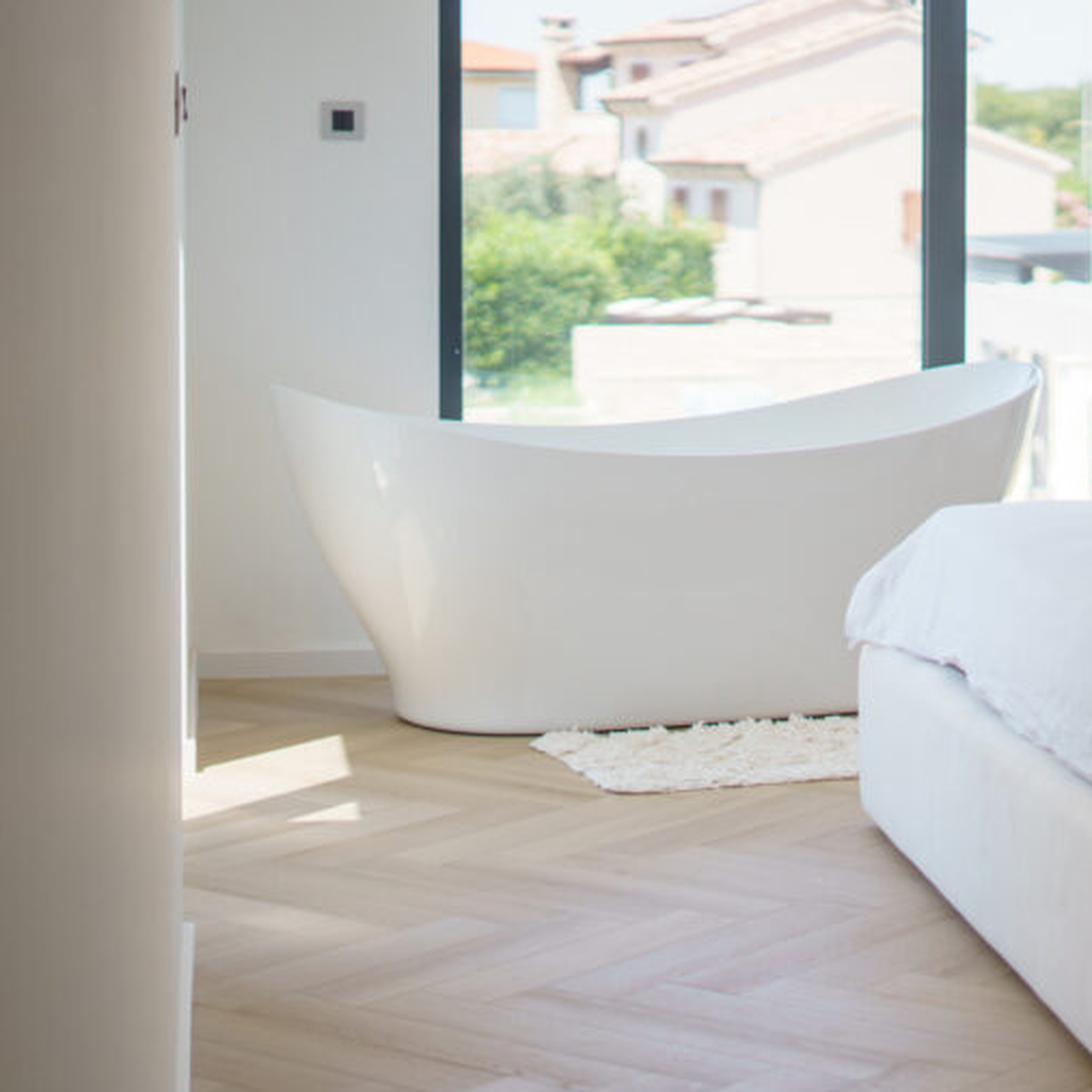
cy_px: 573
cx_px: 909
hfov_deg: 19.9
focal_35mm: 86
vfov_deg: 20.2
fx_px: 3069
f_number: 1.8
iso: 400
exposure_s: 1/8000
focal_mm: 50
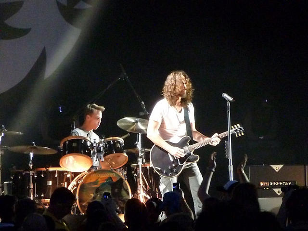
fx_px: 3417
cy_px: 116
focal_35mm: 384
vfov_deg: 3.9
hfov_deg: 5.2
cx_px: 154
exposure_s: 1/50
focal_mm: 68.8
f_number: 5.9
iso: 3200
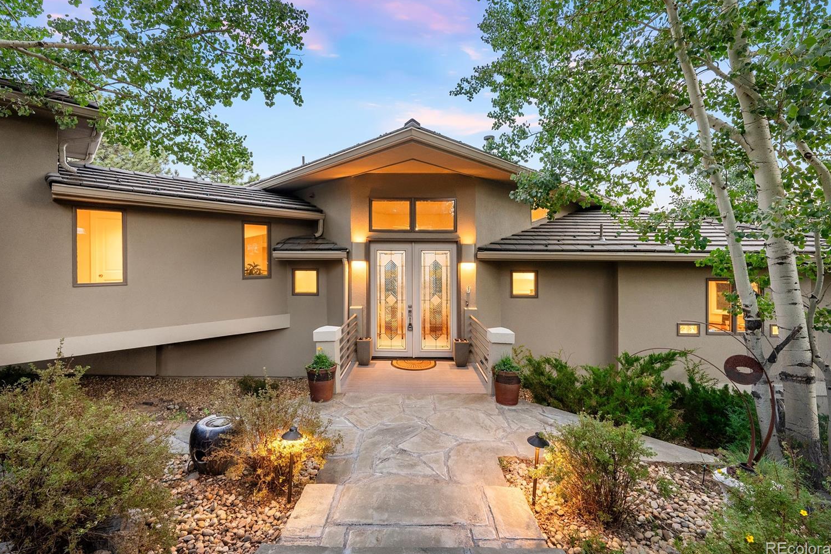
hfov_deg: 96.7
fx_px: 369
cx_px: 412
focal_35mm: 16
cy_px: 264
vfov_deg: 73.7
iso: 800
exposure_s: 1/5
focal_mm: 15
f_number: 8
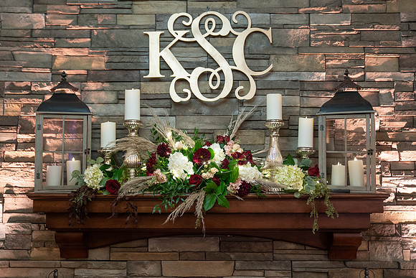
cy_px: 137
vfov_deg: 37.9
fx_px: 404
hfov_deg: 54.4
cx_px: 203
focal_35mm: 35
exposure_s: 1/100
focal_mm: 34
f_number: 2.8
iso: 2000
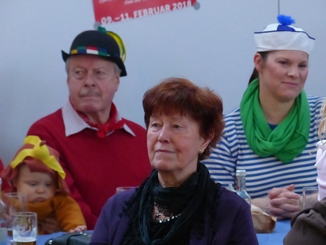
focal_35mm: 254
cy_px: 122
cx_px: 163
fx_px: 2393
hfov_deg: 7.8
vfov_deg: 5.9
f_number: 2.8
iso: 1600
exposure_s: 1/80
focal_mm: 45.7
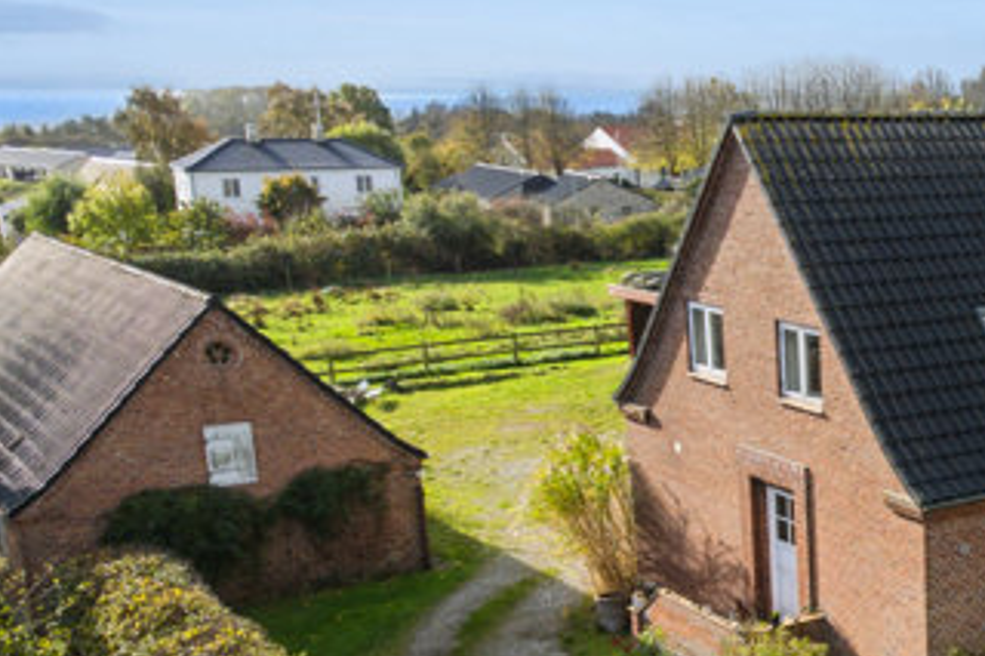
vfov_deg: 24.4
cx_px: 1204
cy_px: 467
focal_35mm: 55
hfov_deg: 30.4
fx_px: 1504
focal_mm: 8.4
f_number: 2.8
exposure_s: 1/1600
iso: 100
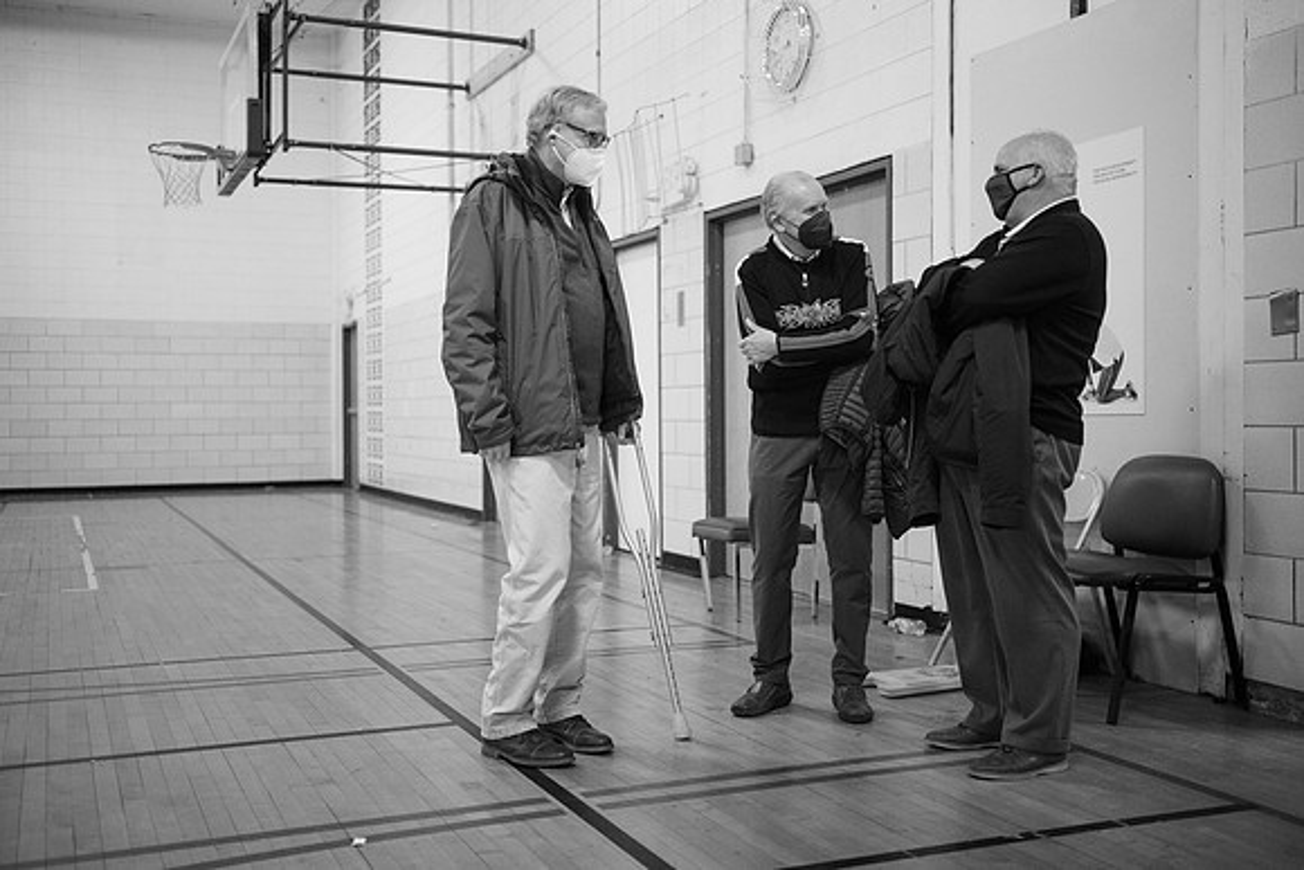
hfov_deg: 53.2
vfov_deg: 37.0
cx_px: 642
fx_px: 1302
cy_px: 435
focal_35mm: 36
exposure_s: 1/640
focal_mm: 35
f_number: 1.8
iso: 4000
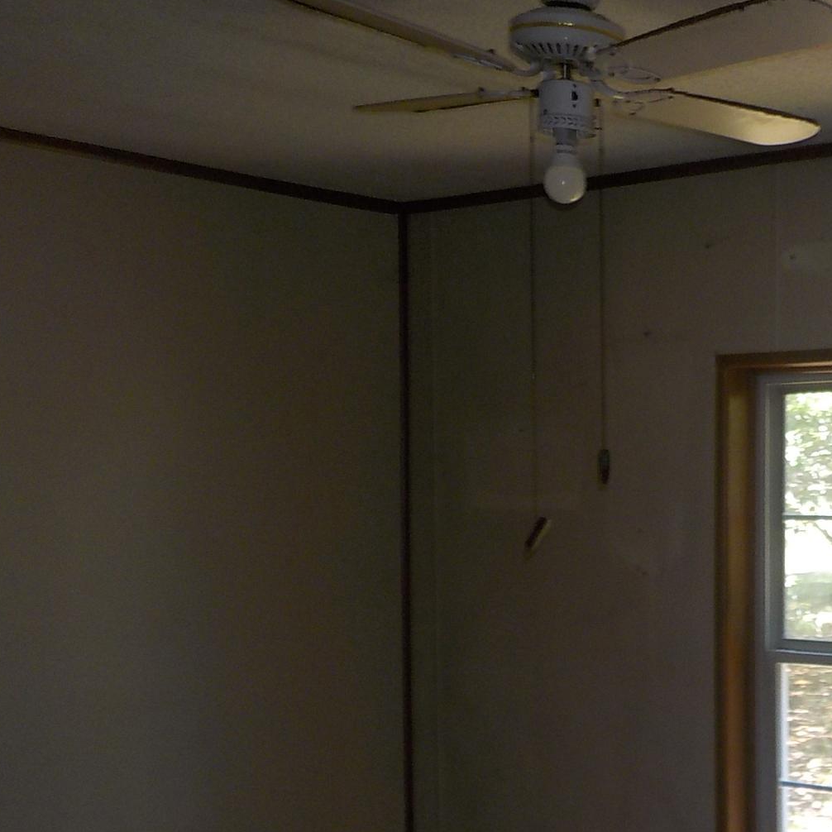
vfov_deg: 31.3
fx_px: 1468
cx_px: 821
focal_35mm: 54
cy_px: 582
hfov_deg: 29.6
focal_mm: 4.1
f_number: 3.3
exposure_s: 1/40
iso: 125
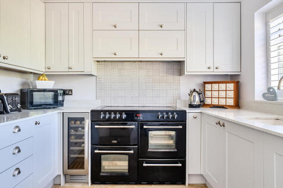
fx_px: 196
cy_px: 94
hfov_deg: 71.5
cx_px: 142
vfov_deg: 51.3
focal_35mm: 25
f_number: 8
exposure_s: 1/2
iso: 100
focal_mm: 17
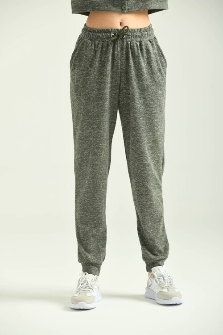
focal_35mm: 130
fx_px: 1208
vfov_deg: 15.8
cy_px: 168
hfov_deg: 10.5
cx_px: 112
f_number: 5.6
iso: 125
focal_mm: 130
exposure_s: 1/160
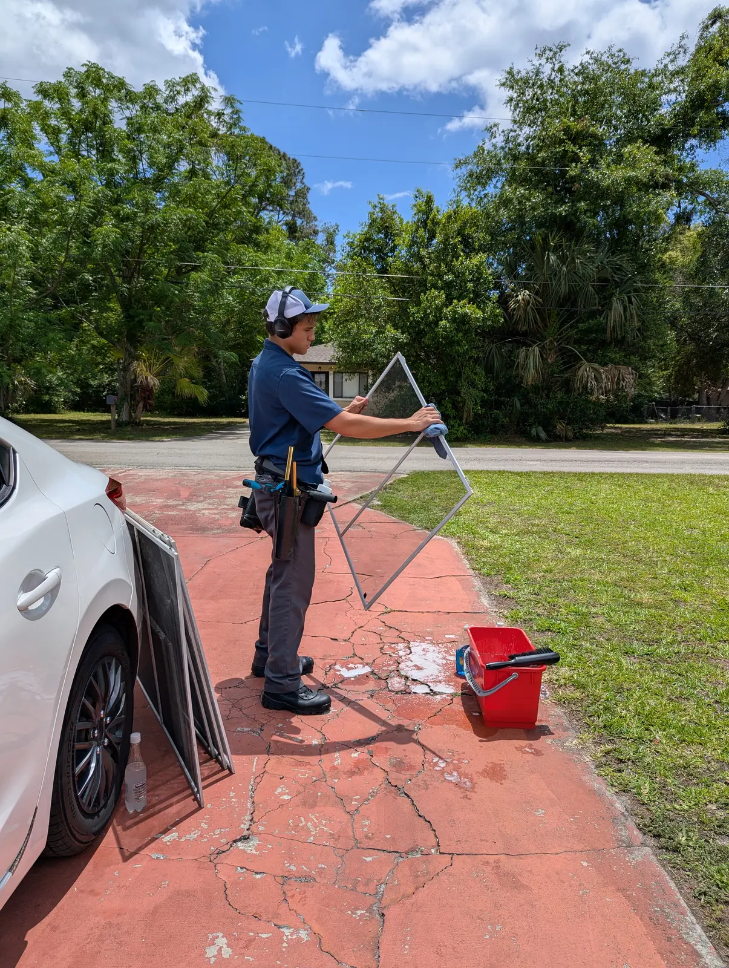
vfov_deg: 71.5
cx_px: 364
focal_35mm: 24
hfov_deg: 56.9
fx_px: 672
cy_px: 484
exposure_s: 1/3906
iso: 46
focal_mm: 6.81
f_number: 1.85
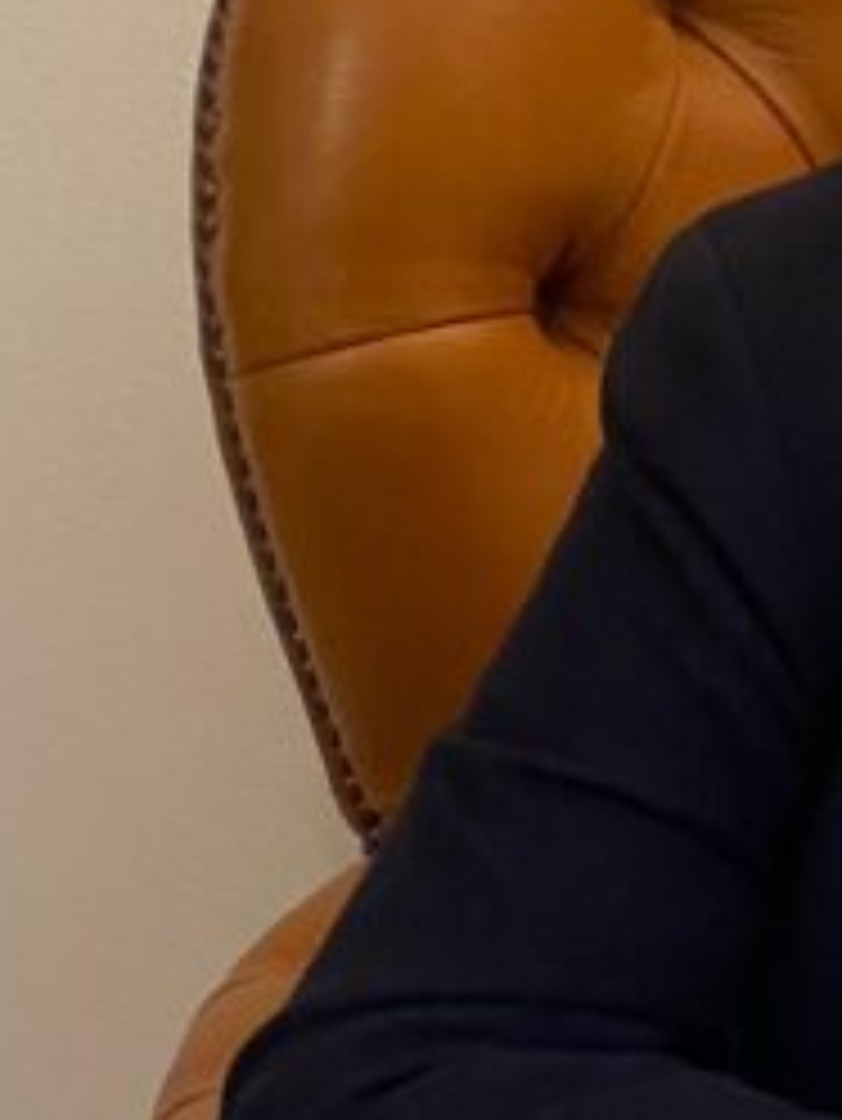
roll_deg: -0.6
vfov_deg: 9.0
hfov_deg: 6.8
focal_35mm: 214
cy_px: -585
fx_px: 6935
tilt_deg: -4.1
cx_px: 1535
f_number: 2
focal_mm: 6
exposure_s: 1/50
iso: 100
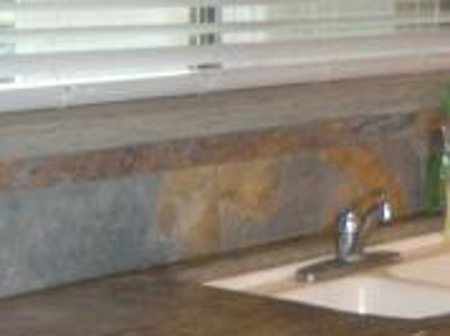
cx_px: 723
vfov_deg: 11.7
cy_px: 66
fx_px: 1636
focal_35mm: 126
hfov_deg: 14.4
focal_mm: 5.9
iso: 400
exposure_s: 1/60
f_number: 3.8
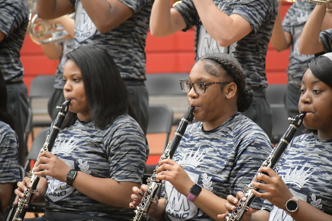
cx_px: 166
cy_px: 110
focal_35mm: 210
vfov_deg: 6.5
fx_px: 1937
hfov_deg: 9.8
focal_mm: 140
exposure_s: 1/250
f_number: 5.6
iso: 5600
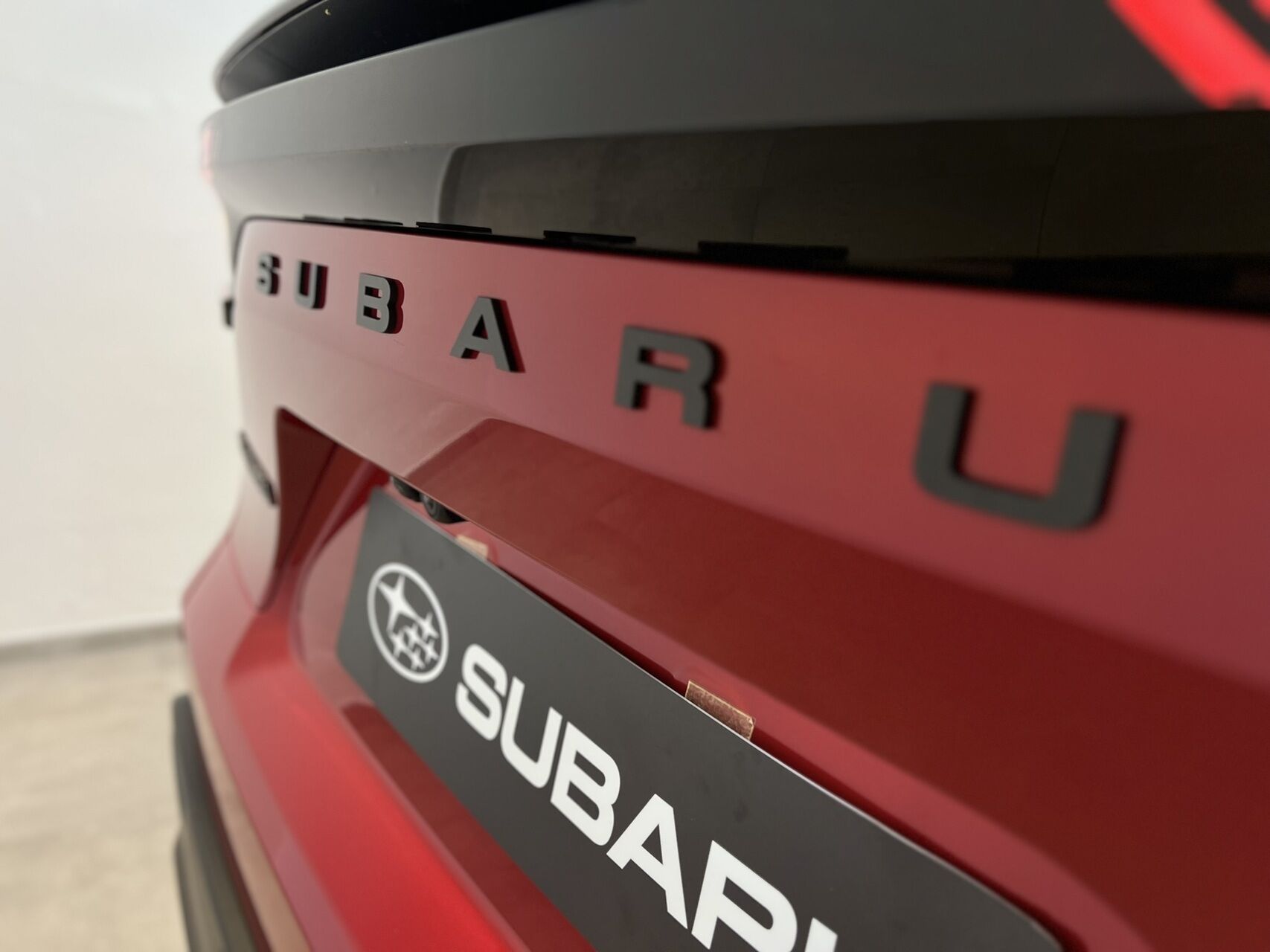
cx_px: 635
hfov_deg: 67.3
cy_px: 476
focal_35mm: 26
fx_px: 954
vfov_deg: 53.1
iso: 64
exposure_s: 1/100
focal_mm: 5.7
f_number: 1.5
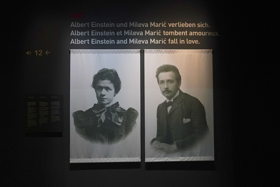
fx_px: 187
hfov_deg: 73.7
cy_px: 94
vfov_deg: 53.1
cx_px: 140
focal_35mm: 24
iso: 3200
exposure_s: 1/80
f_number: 2.8
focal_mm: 24
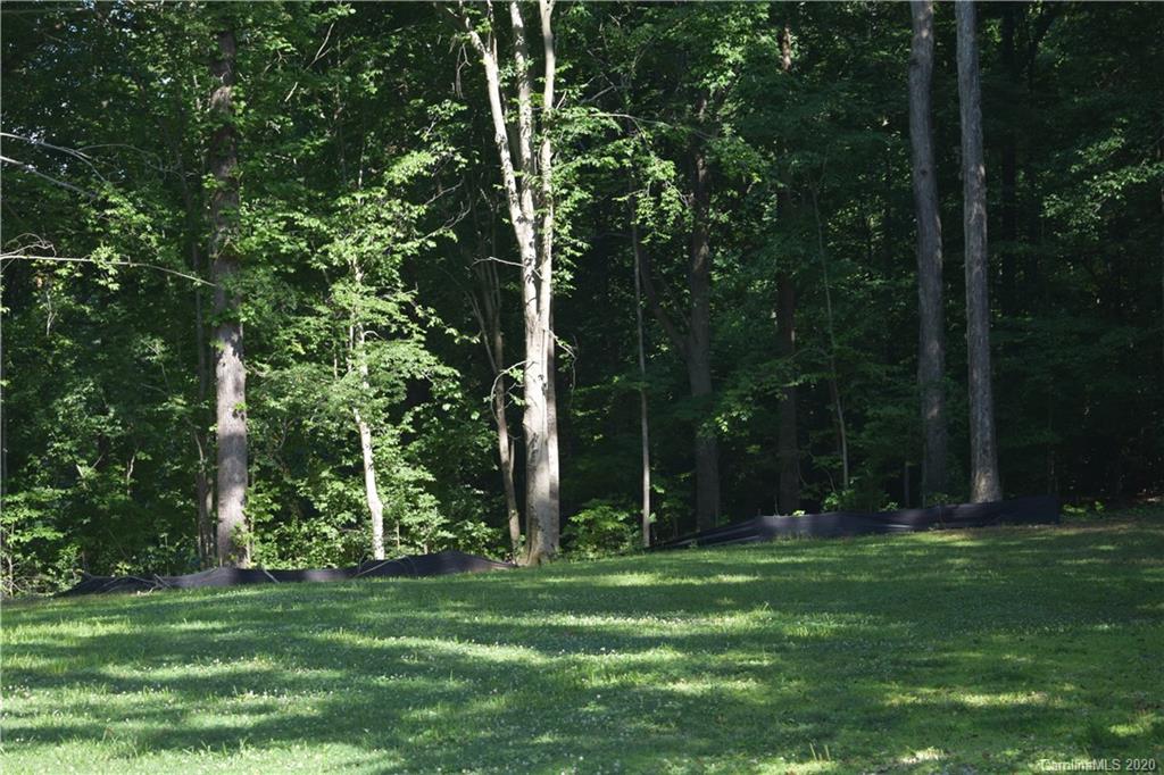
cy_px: 388
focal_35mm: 82
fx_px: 2666
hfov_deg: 24.6
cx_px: 582
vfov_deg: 16.5
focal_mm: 55
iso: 100
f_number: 5.6
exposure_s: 1/100
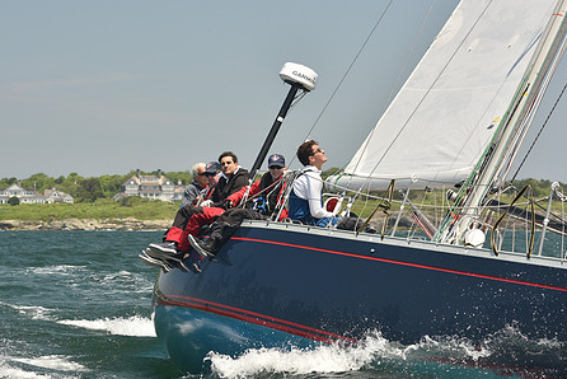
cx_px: 259
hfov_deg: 17.5
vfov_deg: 11.7
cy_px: 199
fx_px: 1844
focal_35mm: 117
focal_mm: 90
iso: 250
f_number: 5
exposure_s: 1/640
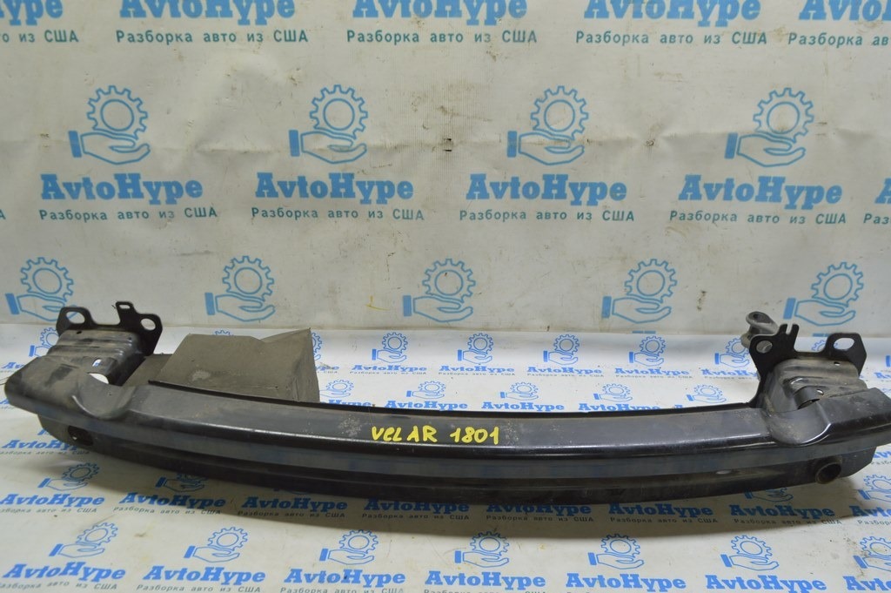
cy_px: 296
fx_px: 668
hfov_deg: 67.4
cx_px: 446
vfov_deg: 47.9
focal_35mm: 27
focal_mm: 18
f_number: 5.6
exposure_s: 1/20
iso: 400
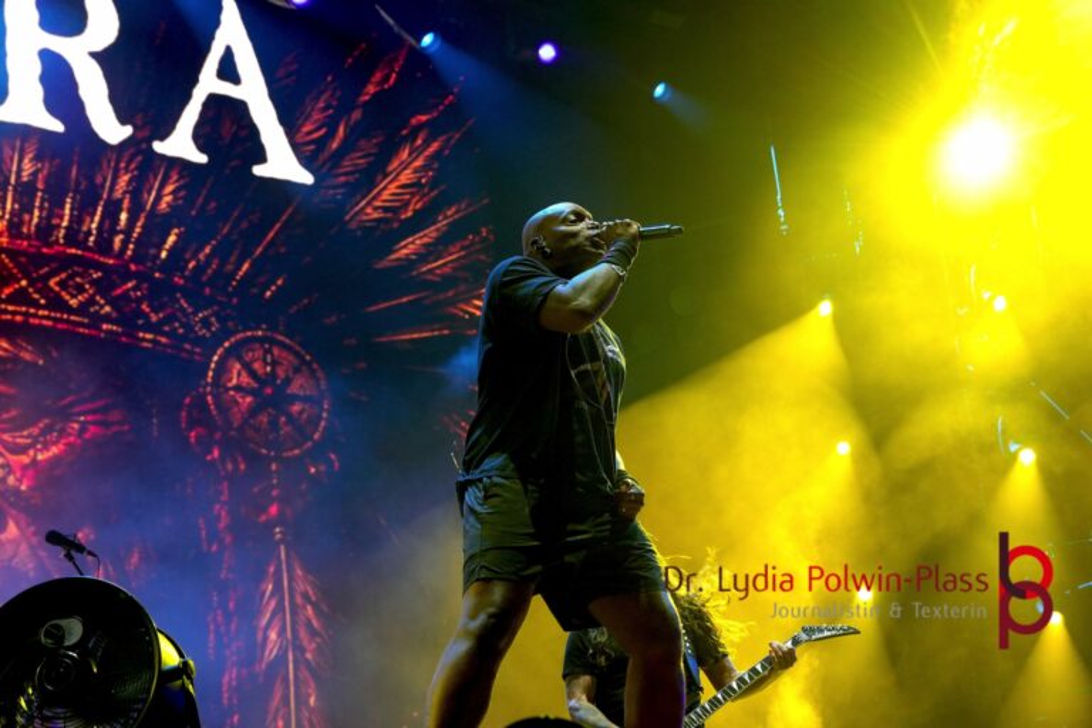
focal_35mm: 84
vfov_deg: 16.3
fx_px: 2548
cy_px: 364
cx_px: 546
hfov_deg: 24.2
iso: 1250
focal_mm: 56
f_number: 4.5
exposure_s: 1/160
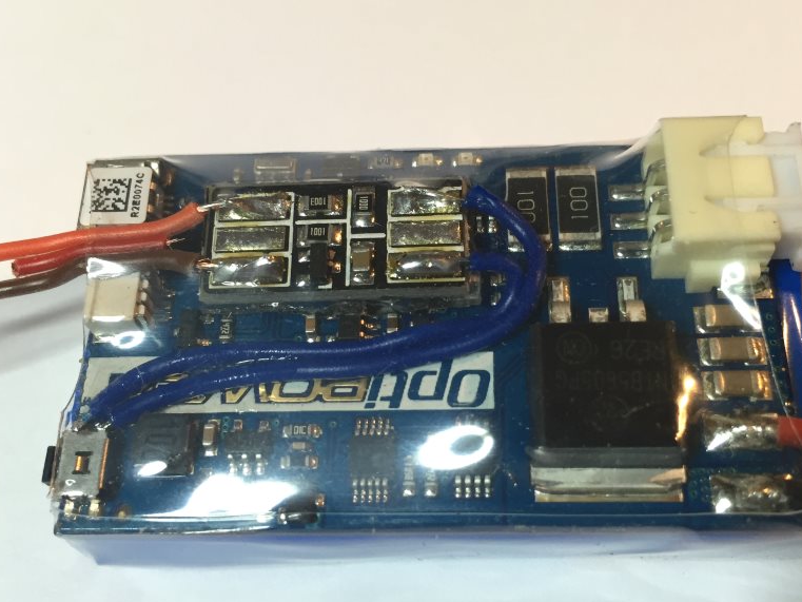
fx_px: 904
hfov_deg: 47.8
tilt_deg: -63.9
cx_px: 428
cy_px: 287
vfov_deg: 36.8
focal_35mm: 39
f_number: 2.2
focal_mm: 4.15
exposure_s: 1/33
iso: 32
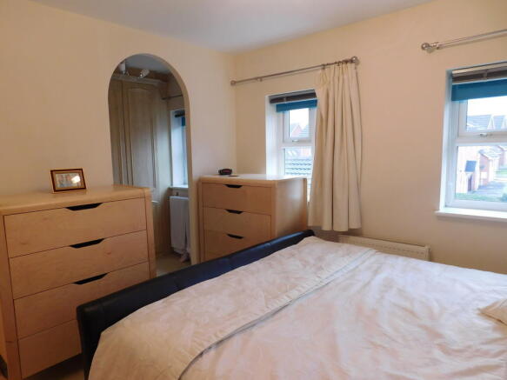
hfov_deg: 73.9
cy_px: 190
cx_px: 254
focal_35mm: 23
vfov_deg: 58.9
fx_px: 337
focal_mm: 4
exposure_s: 1/30
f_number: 3
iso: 180
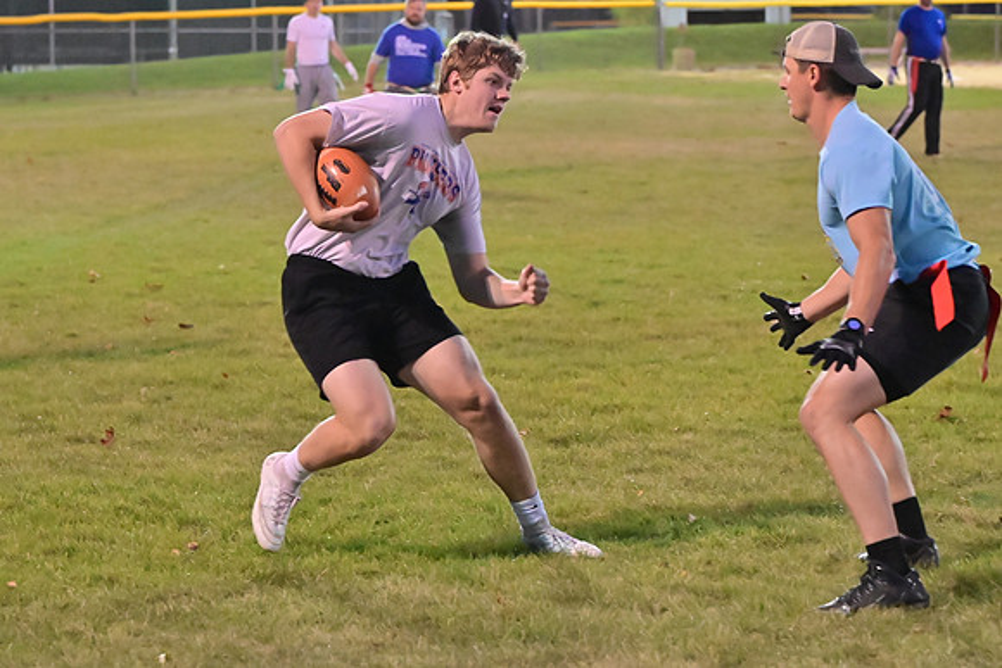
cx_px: 501
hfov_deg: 15.9
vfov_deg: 10.6
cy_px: 334
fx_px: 3591
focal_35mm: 129
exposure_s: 1/400
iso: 6400
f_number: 4
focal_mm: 86
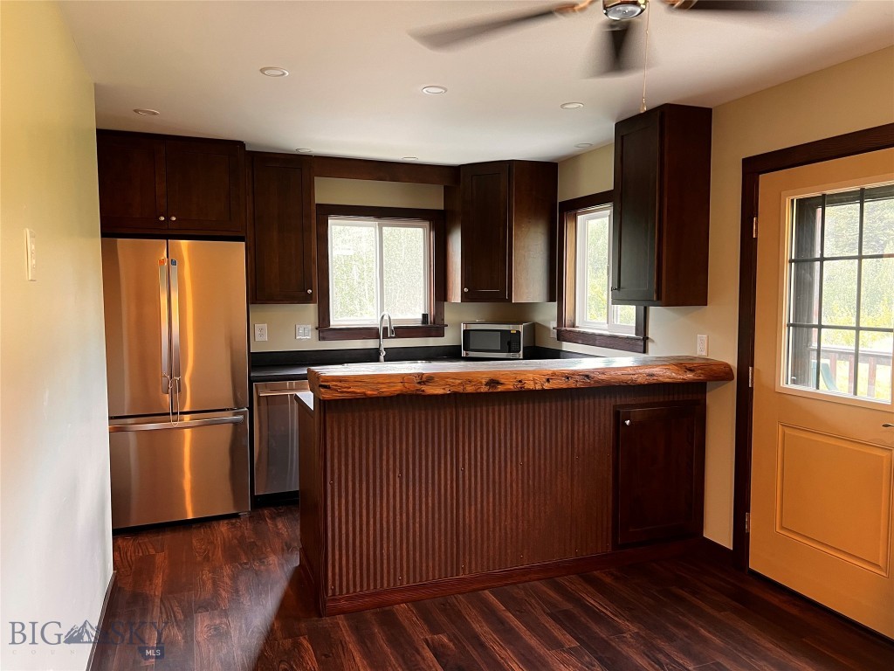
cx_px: 447
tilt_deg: -3.7
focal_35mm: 26
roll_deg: +0.5
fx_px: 671
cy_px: 336
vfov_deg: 53.1
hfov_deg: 67.3
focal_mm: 5.7
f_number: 1.5
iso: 160
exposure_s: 1/60
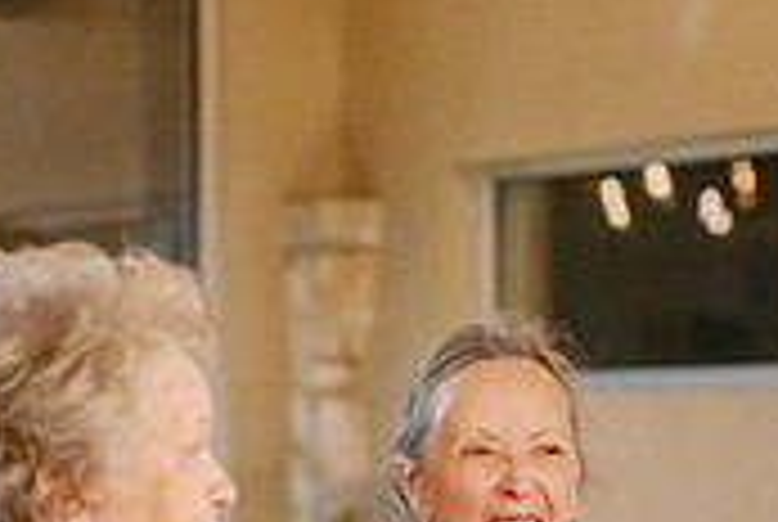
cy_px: 825
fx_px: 5412
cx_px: 574
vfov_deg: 5.5
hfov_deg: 8.2
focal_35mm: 250
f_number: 2.8
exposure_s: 1/125
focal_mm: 70
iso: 5000
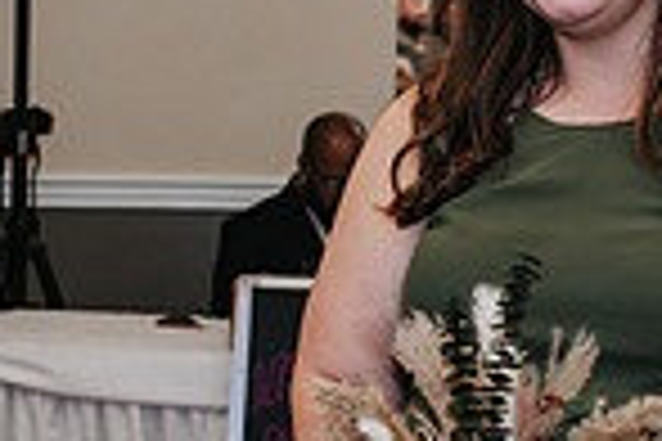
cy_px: 481
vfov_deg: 7.9
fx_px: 3181
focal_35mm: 173
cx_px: 268
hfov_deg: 11.9
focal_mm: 35
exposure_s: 1/200
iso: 800
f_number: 3.2
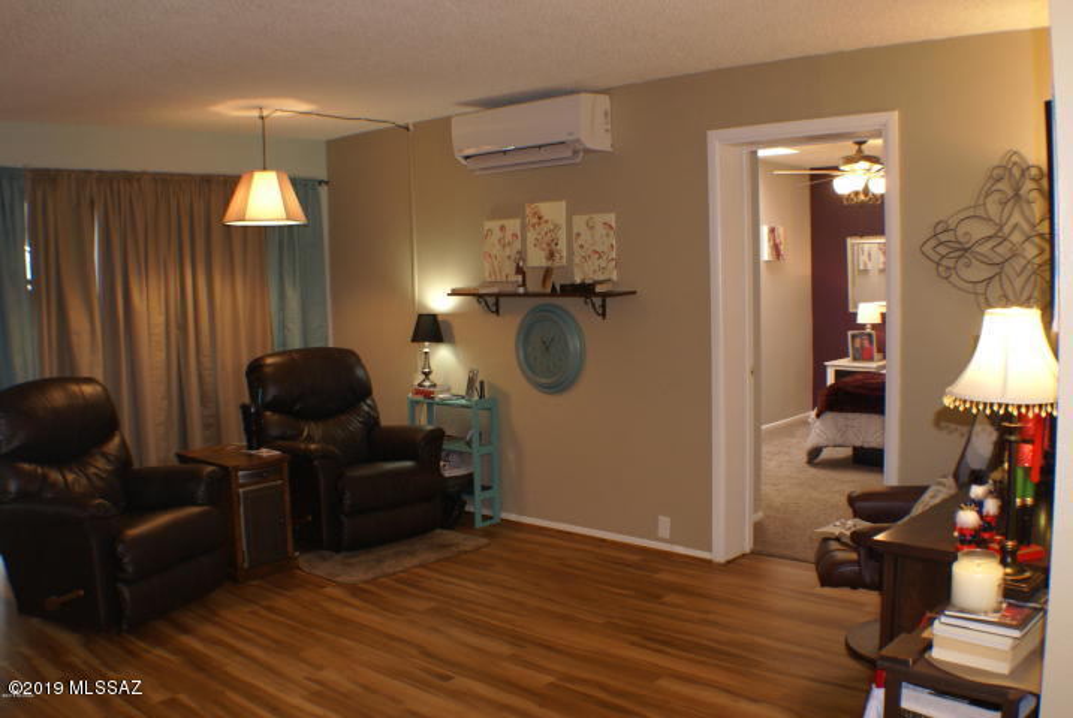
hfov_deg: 49.5
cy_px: 359
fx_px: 1164
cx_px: 536
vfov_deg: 34.3
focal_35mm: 39
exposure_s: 1/15
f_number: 5.6
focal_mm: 26
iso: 400
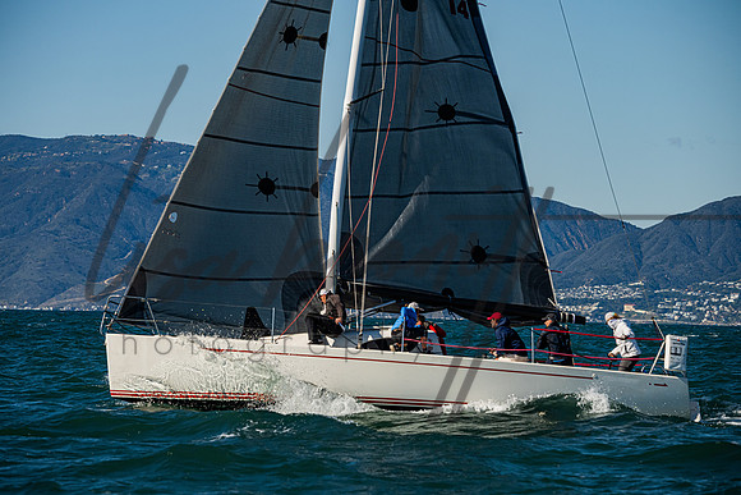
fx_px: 4529
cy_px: 248
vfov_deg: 6.2
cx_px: 370
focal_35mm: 220
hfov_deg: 9.4
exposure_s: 1/3200
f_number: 8
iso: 400
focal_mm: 220
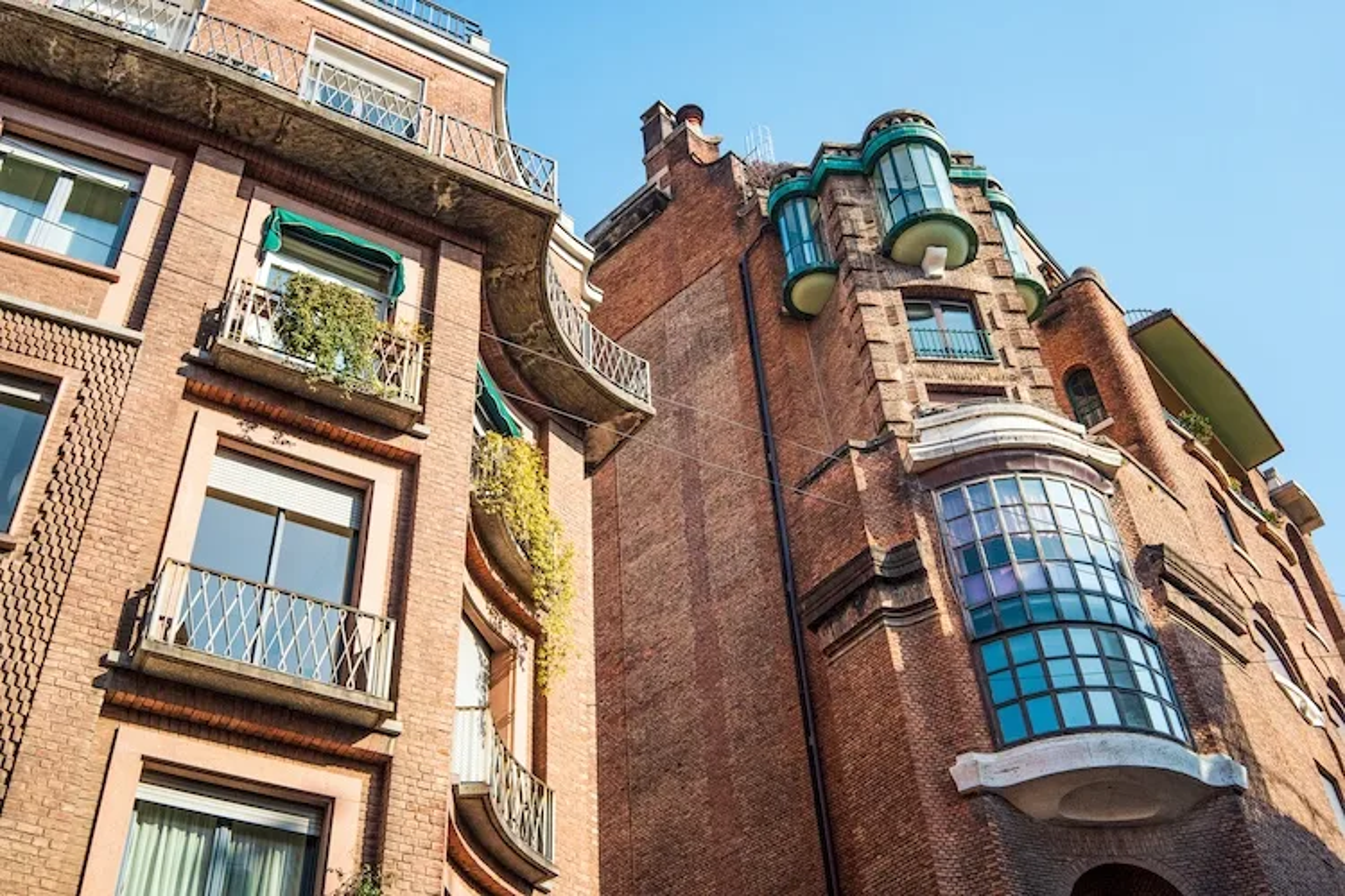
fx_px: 1308
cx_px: 672
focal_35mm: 35
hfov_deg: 54.4
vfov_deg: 37.9
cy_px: 448
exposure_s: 1/4000
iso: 2500
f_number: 7.1
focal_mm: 35
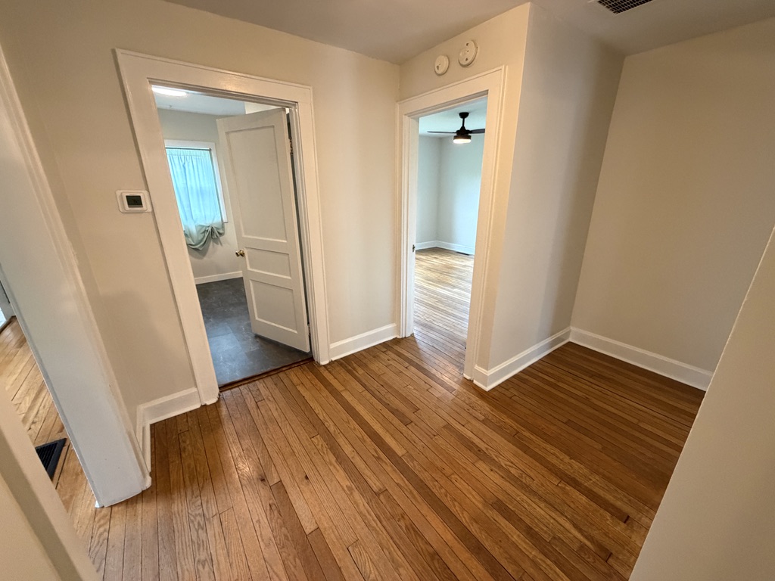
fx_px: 313
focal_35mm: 14
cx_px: 388
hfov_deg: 102.1
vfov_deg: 85.7
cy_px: 290
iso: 400
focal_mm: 2.22
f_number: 2.2
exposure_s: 1/60
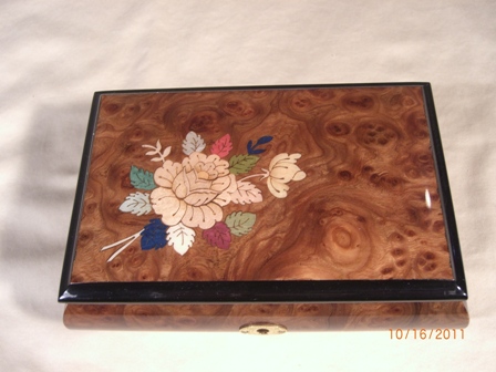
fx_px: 544
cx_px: 248
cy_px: 186
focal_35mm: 38
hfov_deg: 49.0
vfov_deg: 37.7
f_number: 2.8
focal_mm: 7.9
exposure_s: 1/80
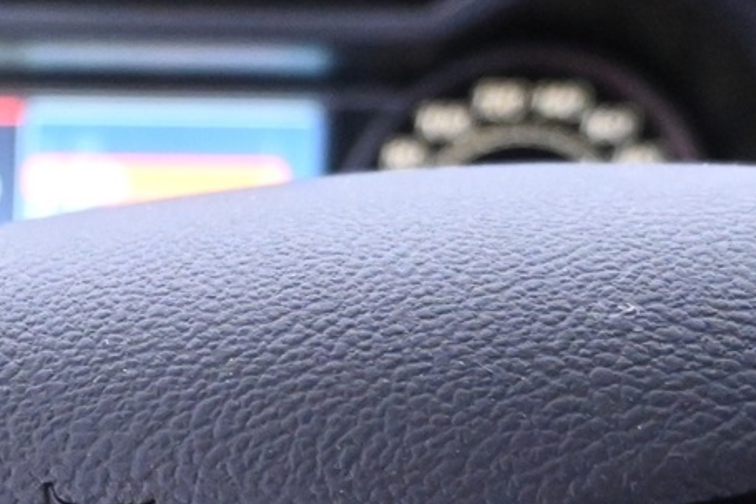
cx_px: -188
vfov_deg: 13.7
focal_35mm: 91
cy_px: 855
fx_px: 1906
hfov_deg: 20.7
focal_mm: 17
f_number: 3.5
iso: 5000
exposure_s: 1/25
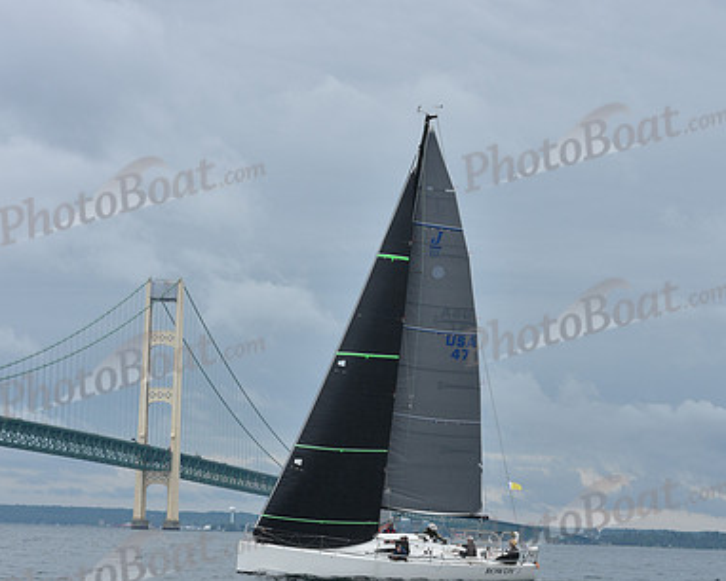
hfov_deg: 15.9
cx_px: 364
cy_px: 444
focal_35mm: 121
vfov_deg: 12.7
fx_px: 2601
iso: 250
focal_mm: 85
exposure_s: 1/800
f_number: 7.1
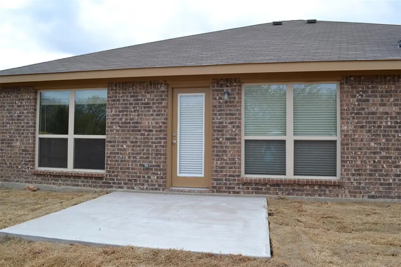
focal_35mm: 27
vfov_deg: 47.9
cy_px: 134
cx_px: 200
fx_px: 301
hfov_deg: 67.4
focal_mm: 18
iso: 100
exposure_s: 1/250
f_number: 8
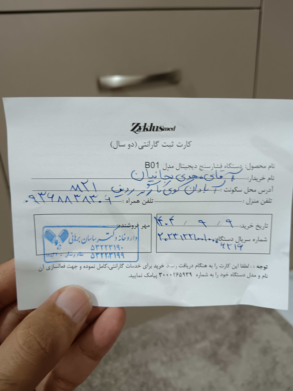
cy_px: 196
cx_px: 146
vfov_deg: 65.3
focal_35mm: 27
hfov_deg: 51.4
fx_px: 305
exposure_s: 1/25
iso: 952
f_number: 1.9
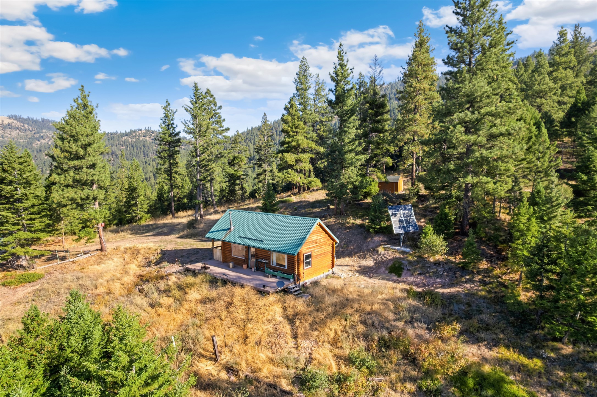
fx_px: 365
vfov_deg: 57.2
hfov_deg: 78.6
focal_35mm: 22
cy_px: 198
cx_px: 298
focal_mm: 8.38
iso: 100
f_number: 2.8
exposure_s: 1/60
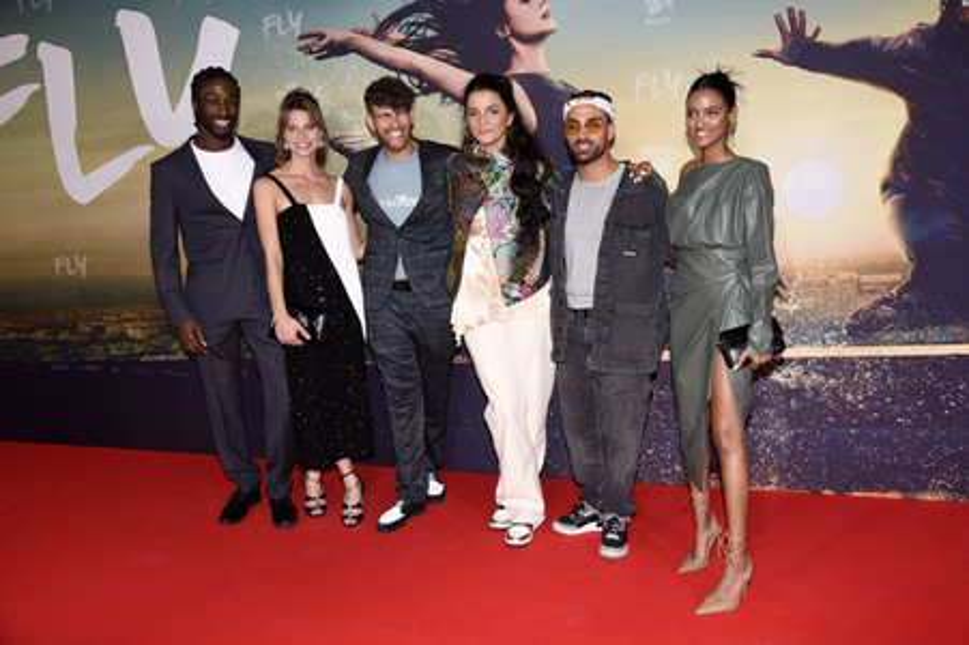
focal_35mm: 30
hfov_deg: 62.0
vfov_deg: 43.5
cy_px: 322
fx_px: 807
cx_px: 484
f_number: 6.3
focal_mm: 30
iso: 1000
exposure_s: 1/125
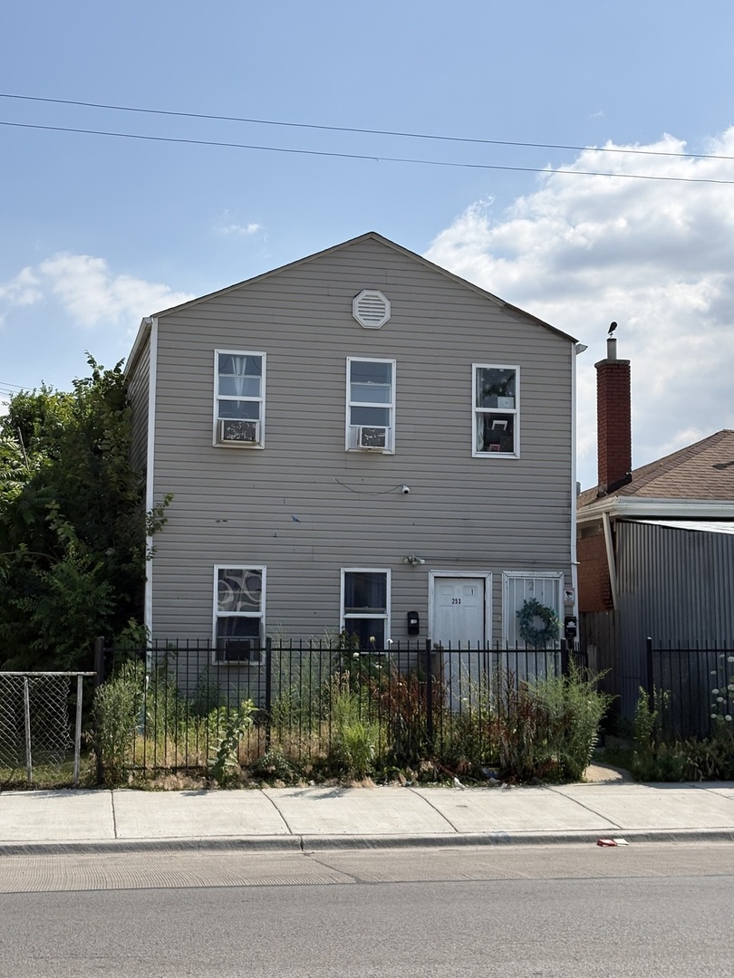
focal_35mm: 52
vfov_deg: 36.8
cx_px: 367
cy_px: 489
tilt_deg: +7.1
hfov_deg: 28.0
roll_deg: -0.7
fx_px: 1470
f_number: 1.6
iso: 32
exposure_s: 1/4630
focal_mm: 5.96
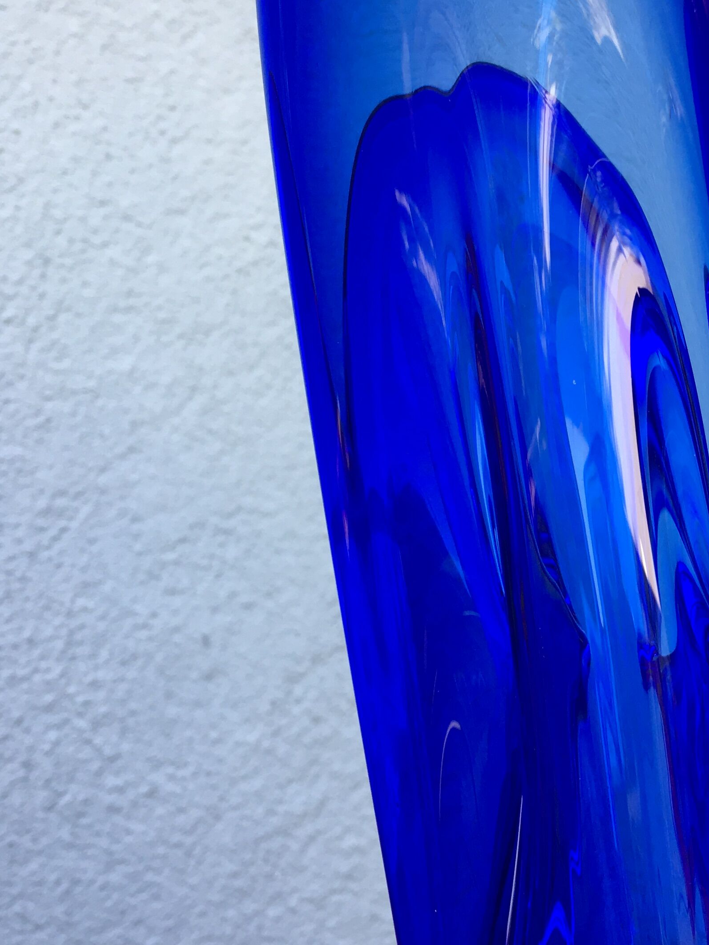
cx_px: 651
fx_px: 1502
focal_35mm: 55
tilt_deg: +0.9
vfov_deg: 34.9
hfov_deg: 25.6
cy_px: 433
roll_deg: +0.8
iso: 32
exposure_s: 1/100
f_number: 2.2
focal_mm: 4.15
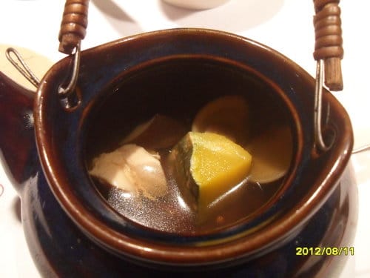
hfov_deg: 52.6
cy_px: 139
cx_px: 185
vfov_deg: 40.7
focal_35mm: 35
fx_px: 374
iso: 400
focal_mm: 6.2
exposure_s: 1/30
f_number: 2.8
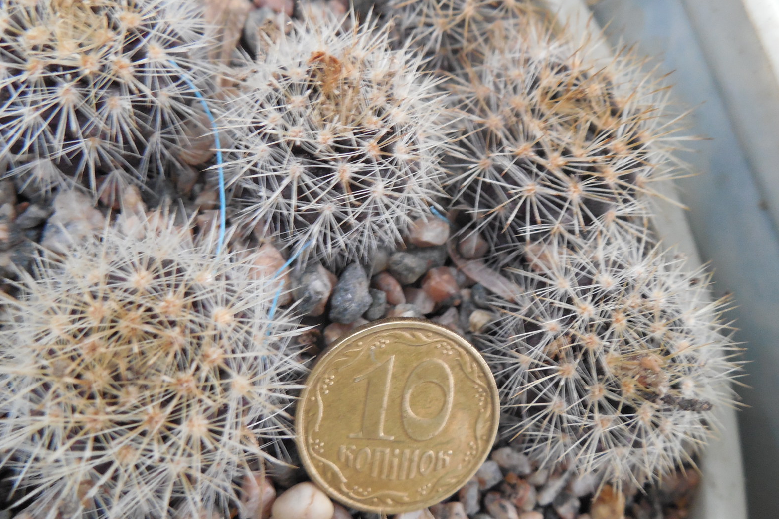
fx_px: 714
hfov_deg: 57.2
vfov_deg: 39.9
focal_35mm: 33
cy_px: 237
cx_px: 389
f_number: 3.6
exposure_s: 1/10
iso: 400
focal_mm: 5.6
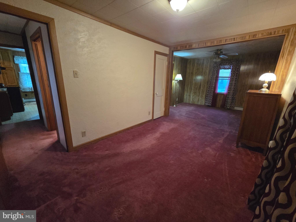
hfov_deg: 106.2
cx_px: 148
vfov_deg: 89.9
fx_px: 111
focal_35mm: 13
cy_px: 111
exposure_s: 1/60
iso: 1250
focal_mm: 2.2
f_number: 2.2
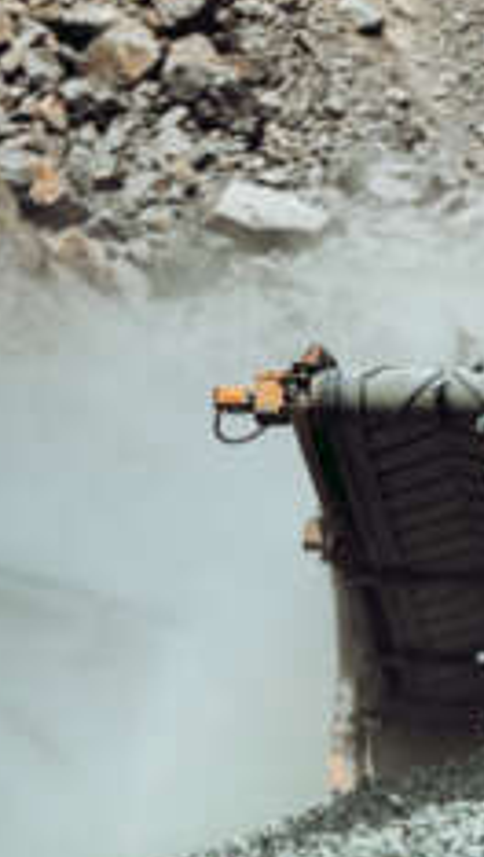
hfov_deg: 4.9
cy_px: 582
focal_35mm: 244
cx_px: 1060
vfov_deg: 8.8
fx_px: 5555
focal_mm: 85
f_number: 2.5
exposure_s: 1/6400
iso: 100
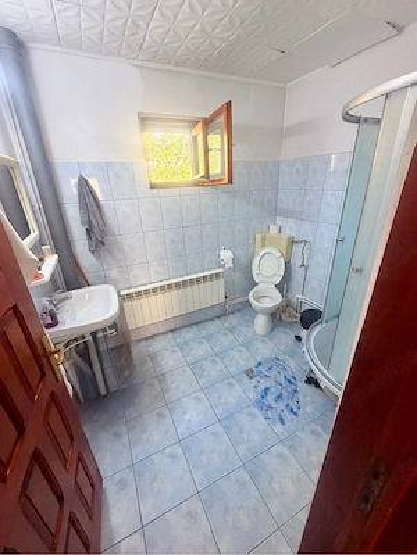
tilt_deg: -23.4
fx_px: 225
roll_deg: +3.7
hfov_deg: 85.7
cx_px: 208
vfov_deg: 102.1
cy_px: 278
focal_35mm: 14
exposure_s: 1/50
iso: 200
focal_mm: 2.22
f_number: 2.2
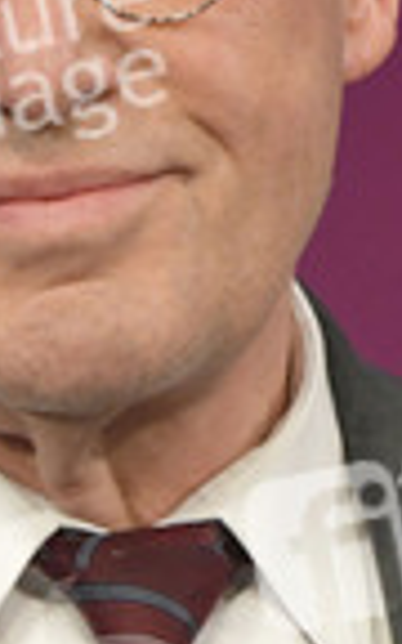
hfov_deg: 7.7
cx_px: 67
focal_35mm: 170
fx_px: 2980
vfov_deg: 12.3
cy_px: 304
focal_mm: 60
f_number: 5.6
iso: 2500
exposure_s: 1/200
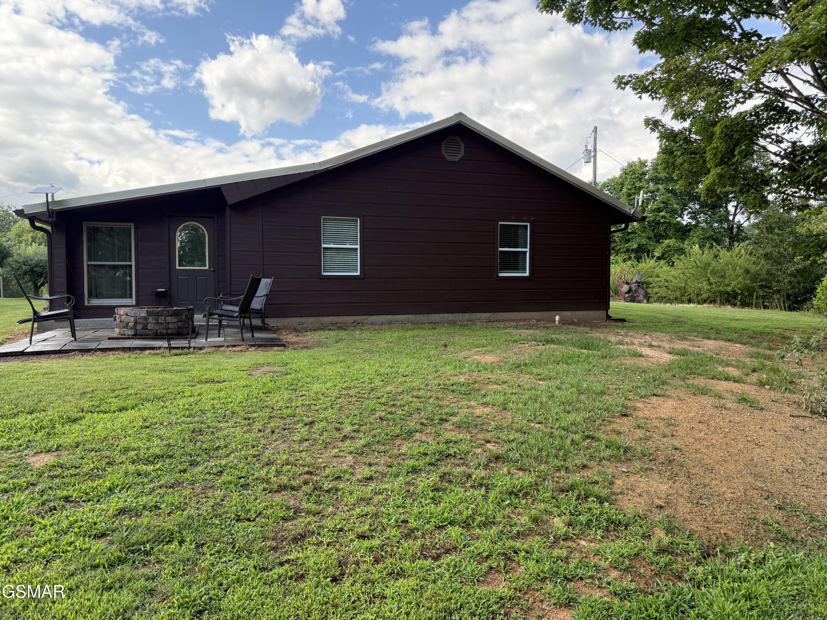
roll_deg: -0.5
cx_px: 414
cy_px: 310
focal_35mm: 24
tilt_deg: -0.8
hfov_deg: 71.6
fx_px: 573
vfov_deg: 56.8
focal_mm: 6.76
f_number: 1.78
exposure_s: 1/813
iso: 100
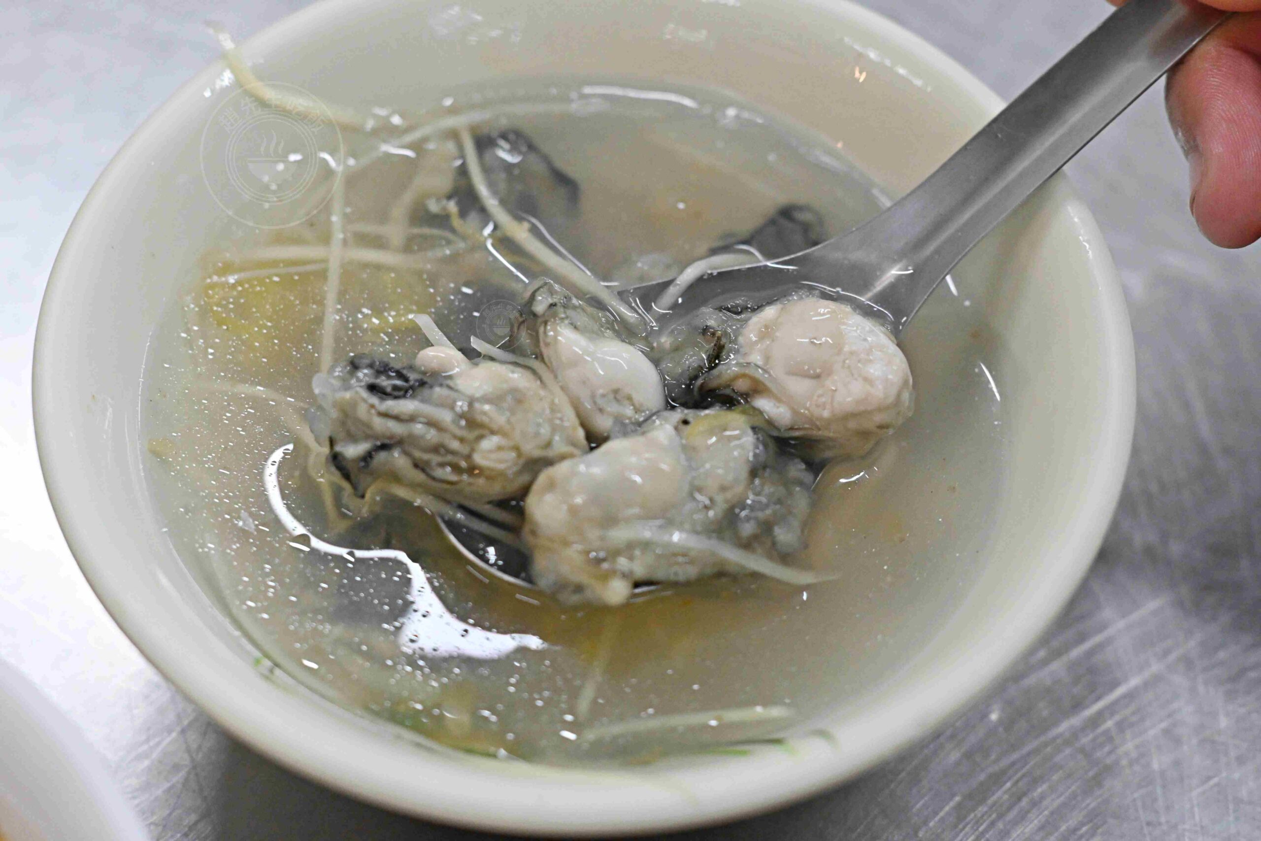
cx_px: 630
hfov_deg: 27.0
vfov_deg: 18.2
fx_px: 2627
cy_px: 420
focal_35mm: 75
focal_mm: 50
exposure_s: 1/200
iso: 1400
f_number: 3.2
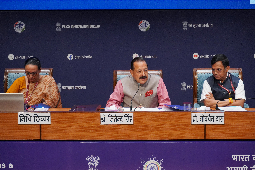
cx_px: 128
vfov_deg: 10.4
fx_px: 935
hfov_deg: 15.5
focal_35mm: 132
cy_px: 85
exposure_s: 1/160
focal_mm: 88
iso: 1600
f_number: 5.6
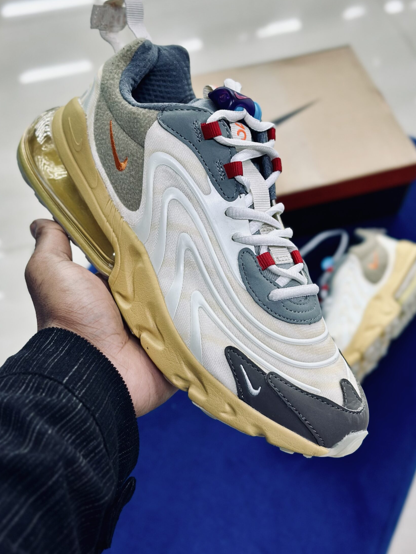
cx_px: 215
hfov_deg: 26.1
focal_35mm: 56
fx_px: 897
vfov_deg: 34.3
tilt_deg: -54.5
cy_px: 271
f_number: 1.78
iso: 64
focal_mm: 6.86
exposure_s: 1/100
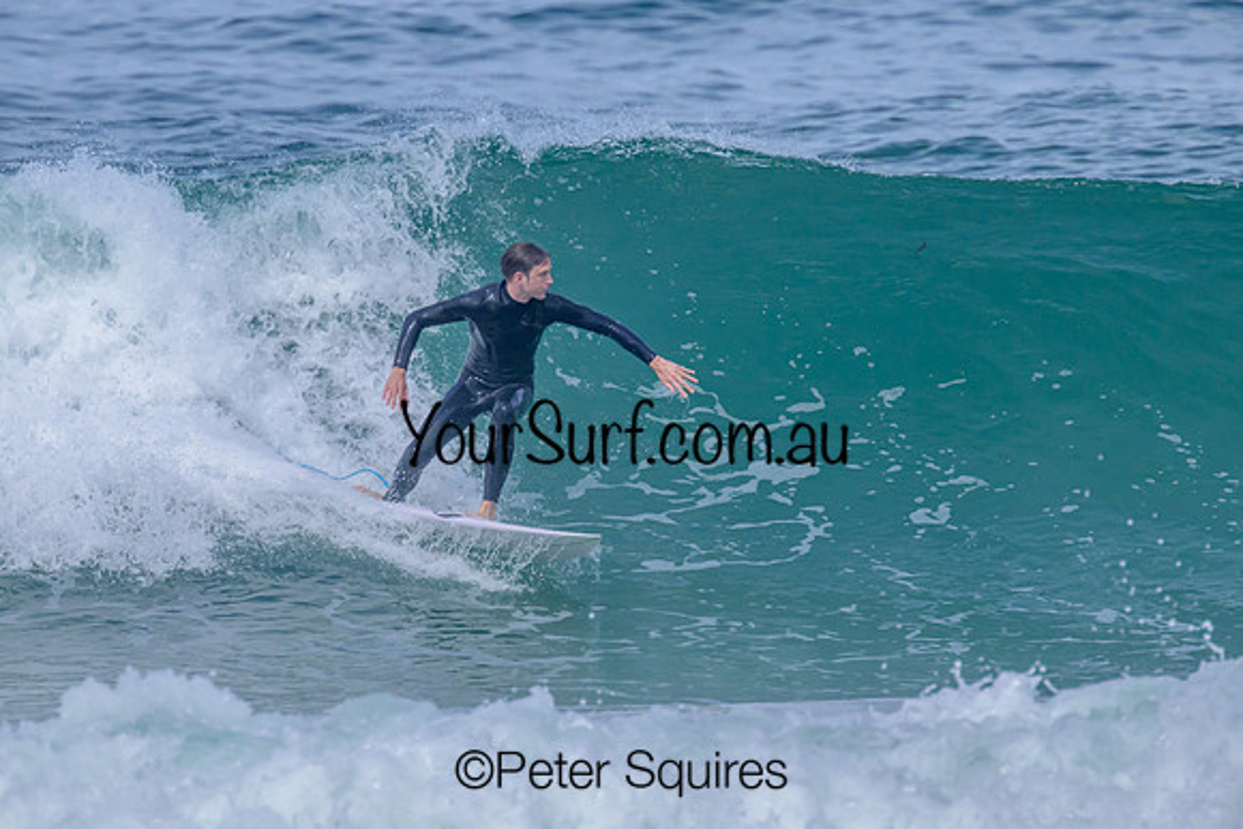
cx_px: 630
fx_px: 37182
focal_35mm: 1077
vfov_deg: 1.3
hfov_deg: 1.9
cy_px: 312
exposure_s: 1/2000
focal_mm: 800
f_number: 11
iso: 800
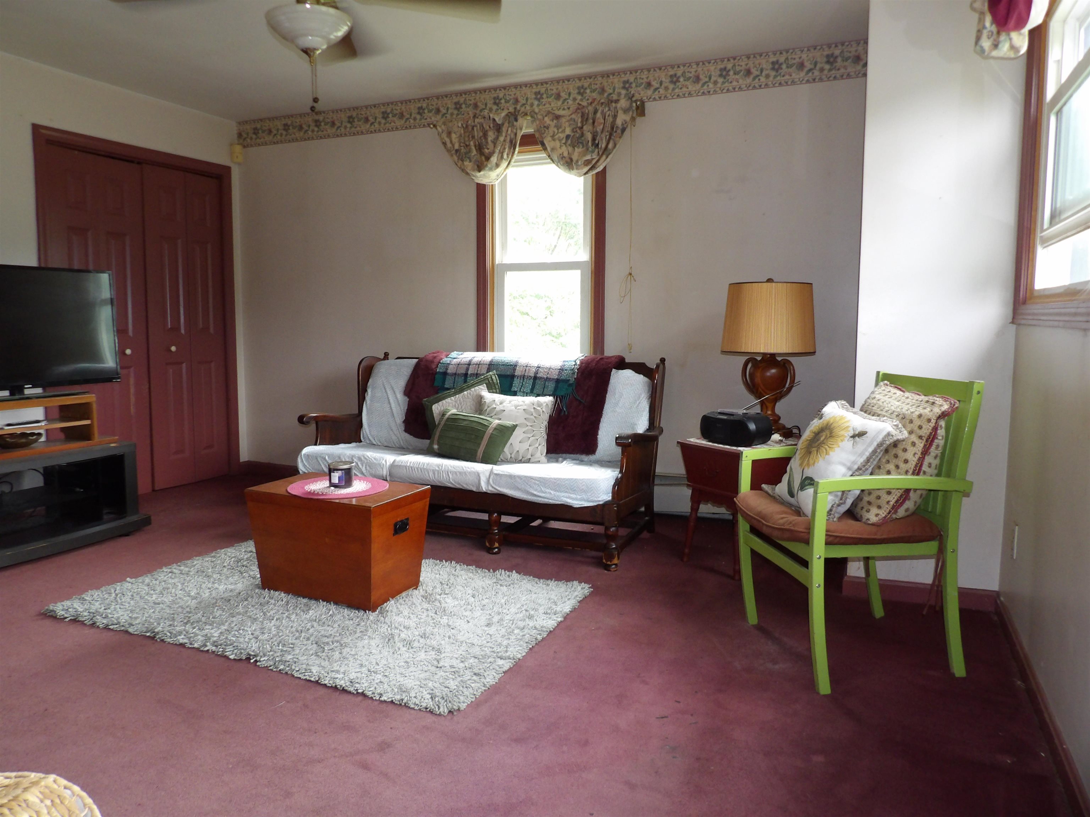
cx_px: 545
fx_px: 756
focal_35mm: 24
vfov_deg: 56.8
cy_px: 408
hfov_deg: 71.6
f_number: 3.2
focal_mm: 4.3
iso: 200
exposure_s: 1/33
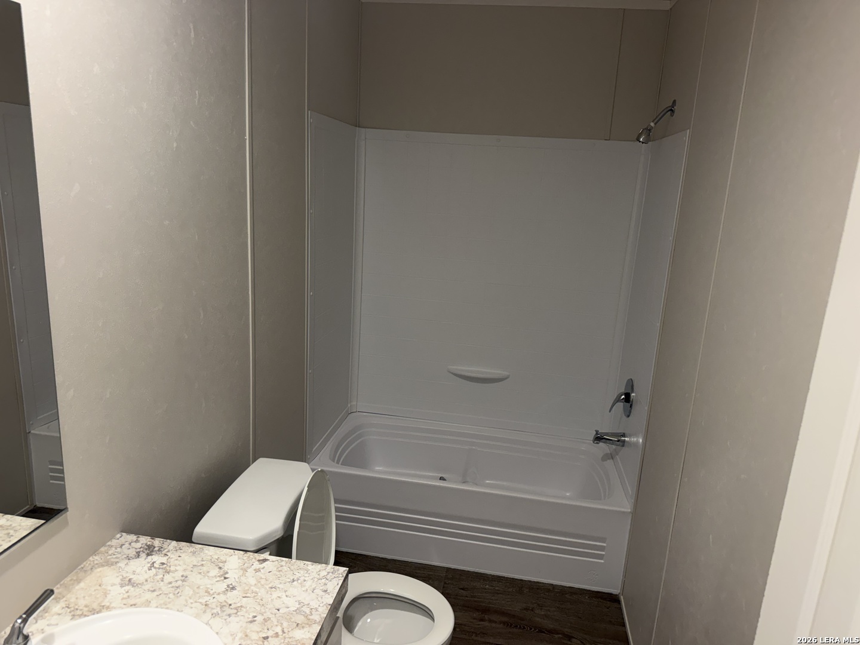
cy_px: 322
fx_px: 596
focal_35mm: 24
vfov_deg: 56.8
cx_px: 430
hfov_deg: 71.6
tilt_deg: -13.9
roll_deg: -3.7
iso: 160
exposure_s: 1/120
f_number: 1.78
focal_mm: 6.76
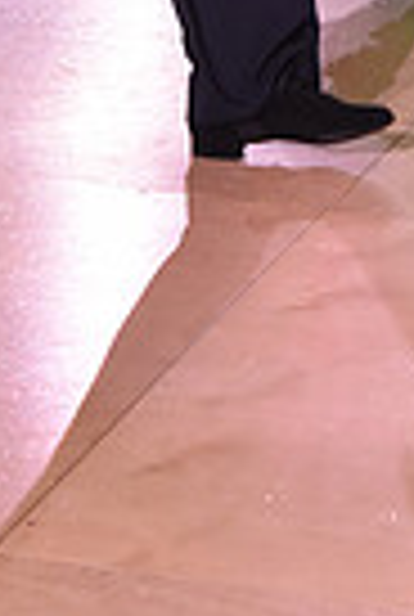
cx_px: 376
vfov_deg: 8.0
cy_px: -616
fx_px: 4205
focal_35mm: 245
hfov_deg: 5.6
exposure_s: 1/320
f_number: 6.3
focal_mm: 58
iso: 2500
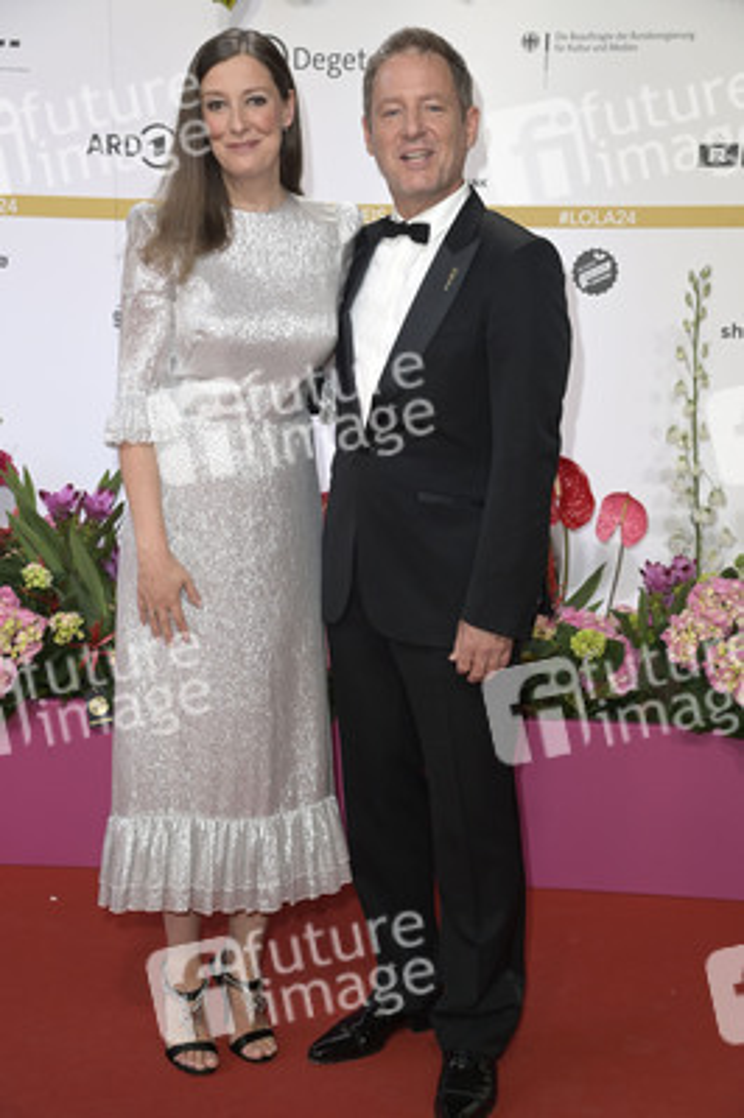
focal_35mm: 62
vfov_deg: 32.4
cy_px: 559
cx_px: 372
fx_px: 1925
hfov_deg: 21.9
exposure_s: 1/250
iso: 640
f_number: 5.6
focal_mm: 62
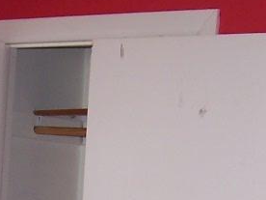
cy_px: 320
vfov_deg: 8.7
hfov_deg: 11.9
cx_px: 43
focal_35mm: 165
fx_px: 1268
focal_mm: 6.3
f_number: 2.8
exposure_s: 1/60
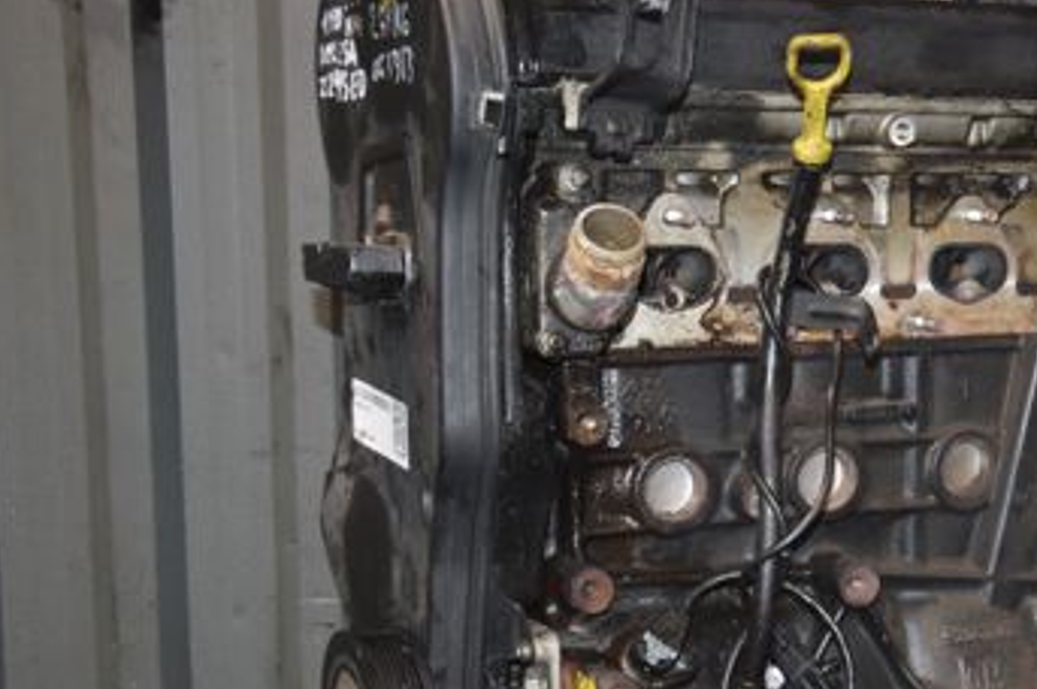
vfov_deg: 19.3
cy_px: 538
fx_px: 2012
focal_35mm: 70
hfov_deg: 27.8
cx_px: 934
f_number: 5
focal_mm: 25
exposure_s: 1/60
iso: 800
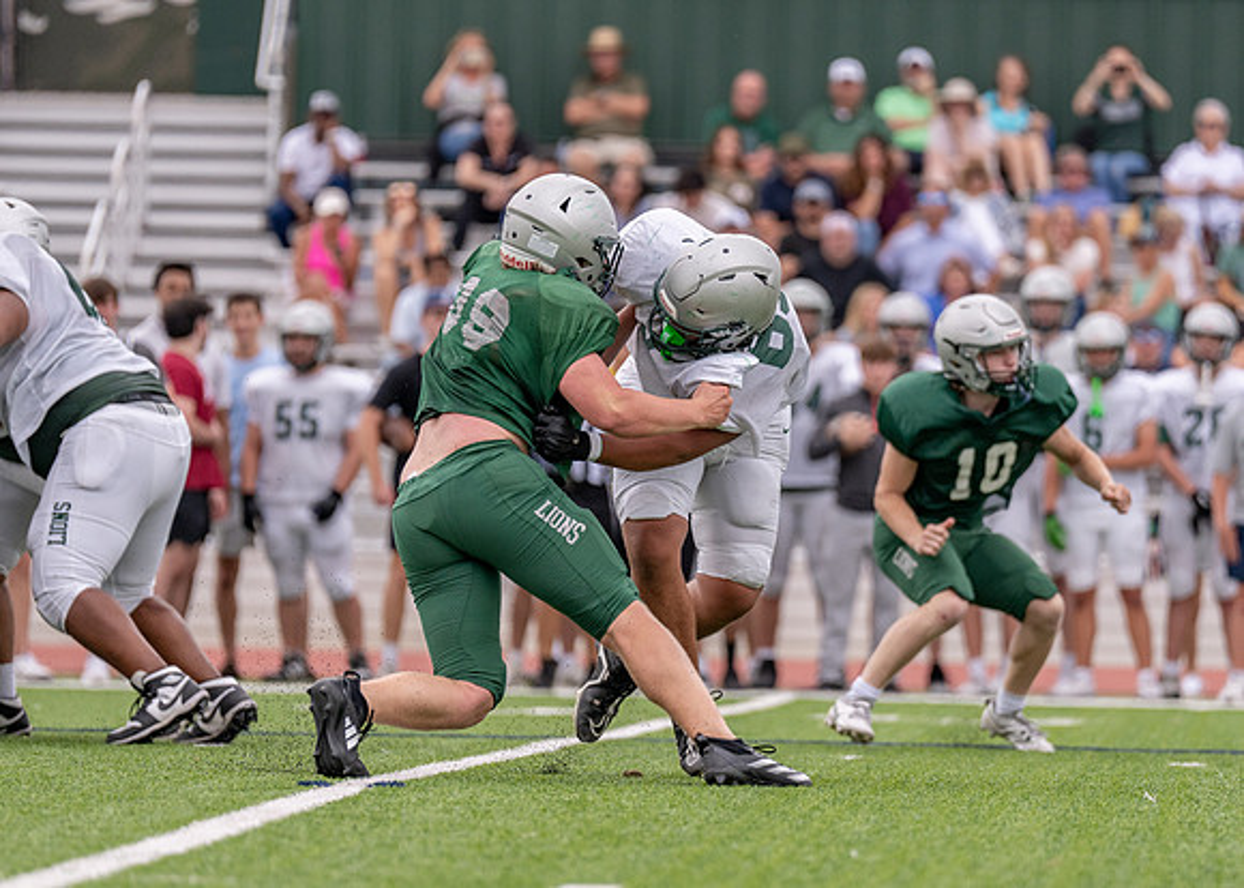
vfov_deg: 4.5
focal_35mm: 320
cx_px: 746
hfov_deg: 6.3
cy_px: 453
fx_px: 11312
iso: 320
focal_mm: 200
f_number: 2.8
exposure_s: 1/3200
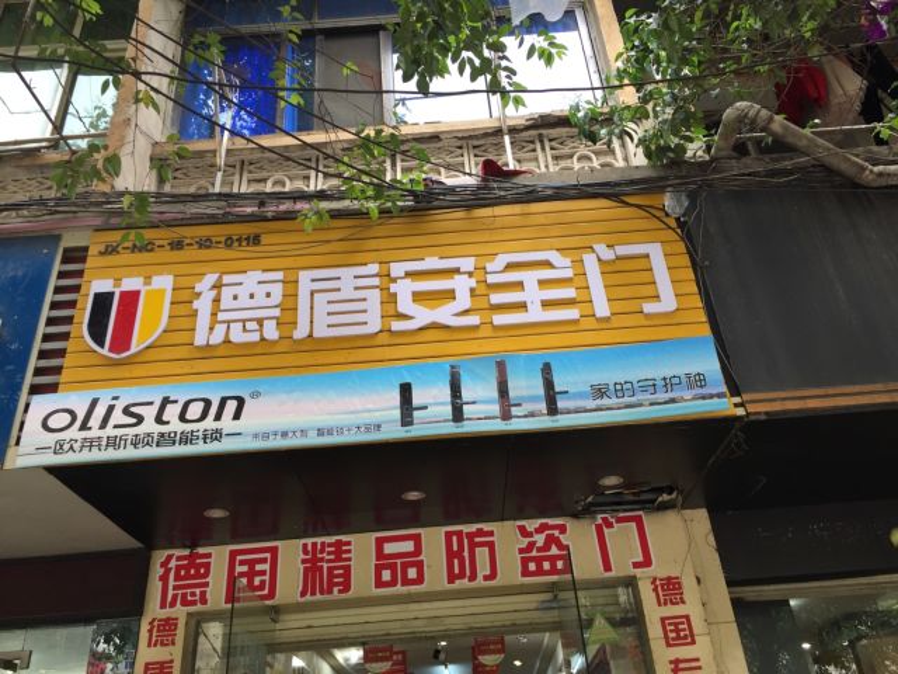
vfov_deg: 48.2
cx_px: 449
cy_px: 337
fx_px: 752
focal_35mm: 29
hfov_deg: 61.7
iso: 40
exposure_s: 1/100
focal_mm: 4.15
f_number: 2.2
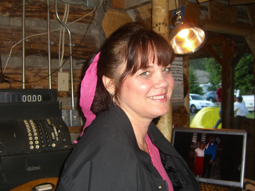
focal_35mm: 38
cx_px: 128
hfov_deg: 49.0
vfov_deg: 37.7
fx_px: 280
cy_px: 96
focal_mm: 7.9
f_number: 2.8
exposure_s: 1/60
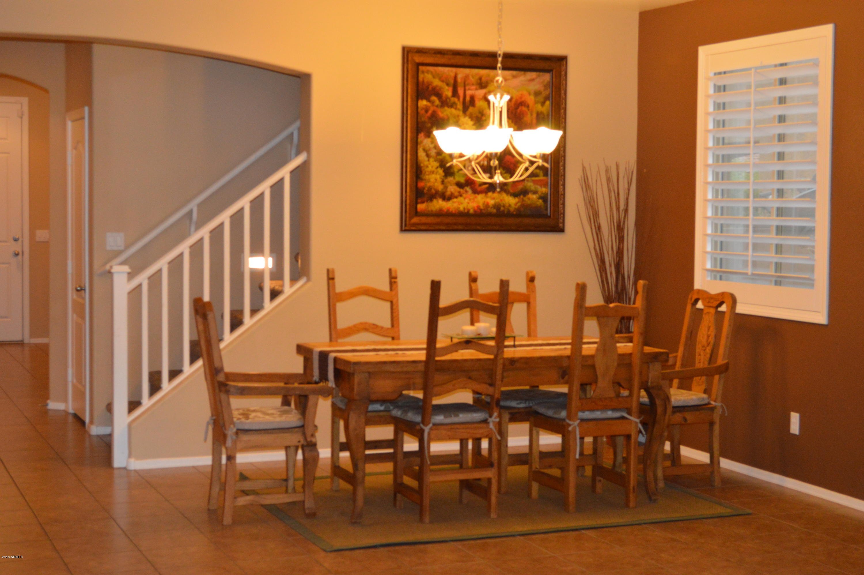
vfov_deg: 23.7
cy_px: 288
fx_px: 1367
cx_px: 432
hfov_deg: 35.1
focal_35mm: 57
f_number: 5
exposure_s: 1/60
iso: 1100
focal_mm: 38
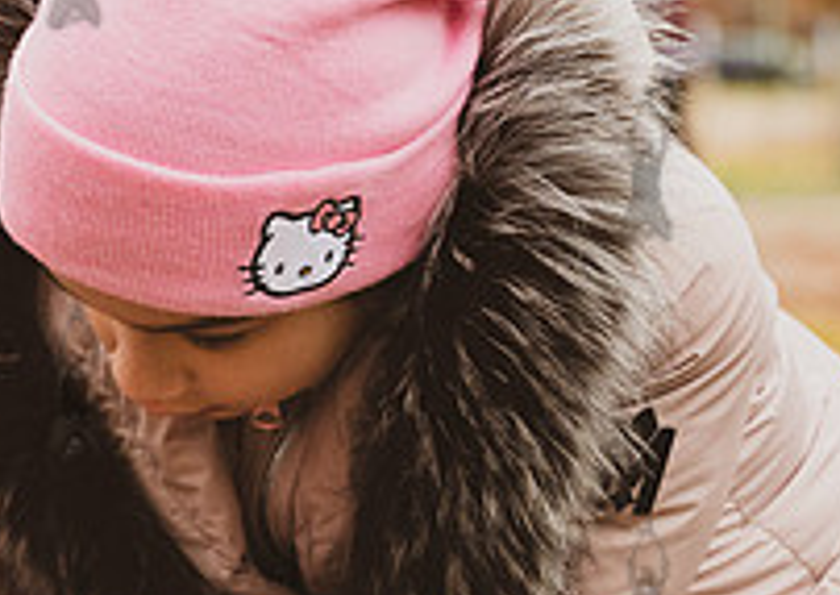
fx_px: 4305
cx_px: 183
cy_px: 395
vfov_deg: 7.9
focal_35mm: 181
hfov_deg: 11.1
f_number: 4
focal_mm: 59
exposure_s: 1/640
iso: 4000
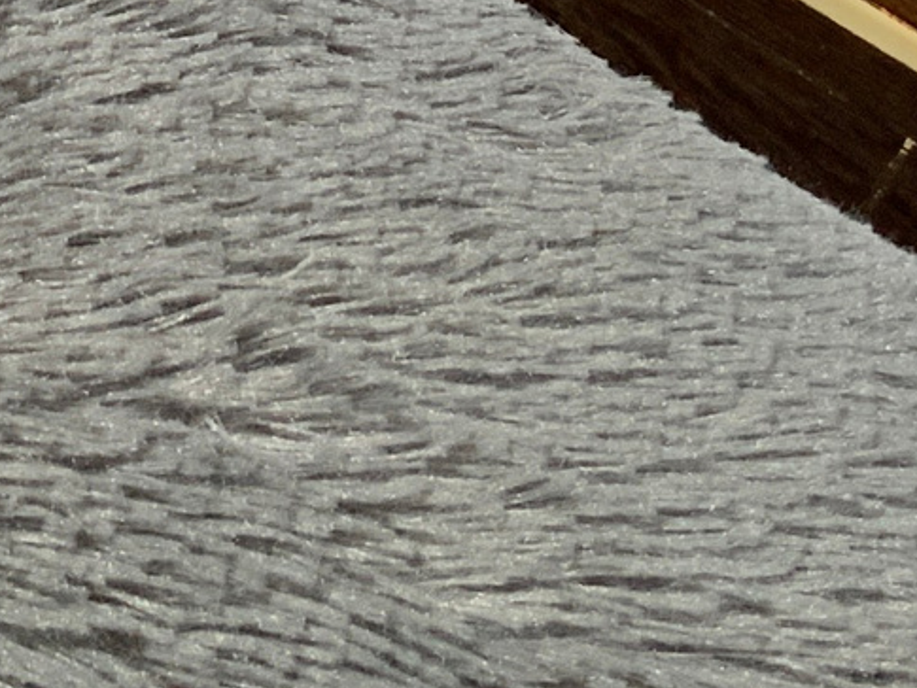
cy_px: -898
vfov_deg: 8.9
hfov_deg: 12.5
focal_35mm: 153
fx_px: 4054
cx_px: -280
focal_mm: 3
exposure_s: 1/104
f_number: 1.8
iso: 50
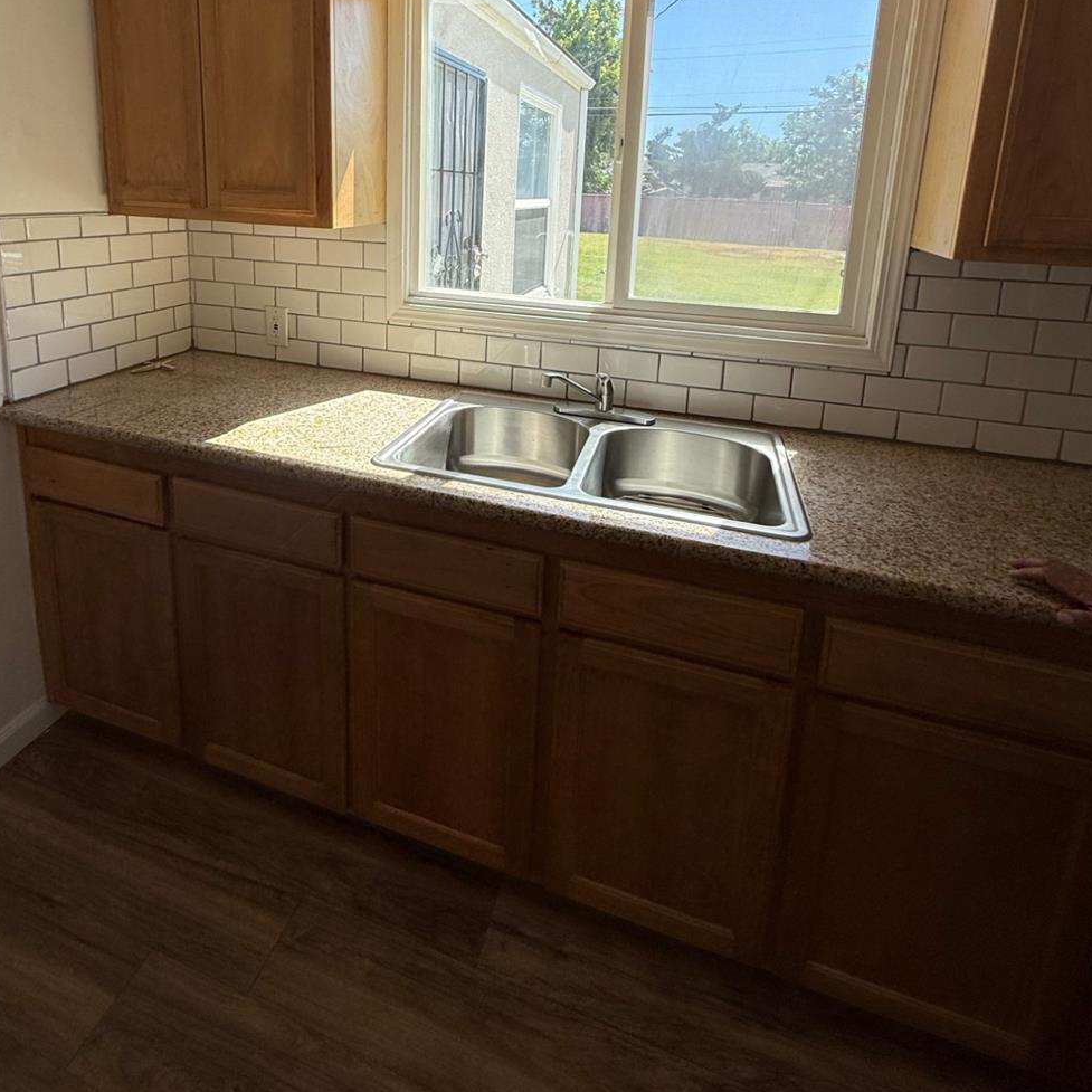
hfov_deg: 77.3
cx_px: 473
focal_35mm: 19
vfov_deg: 73.8
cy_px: 314
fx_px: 678
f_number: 2.2
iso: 50
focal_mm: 2.22
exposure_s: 1/468
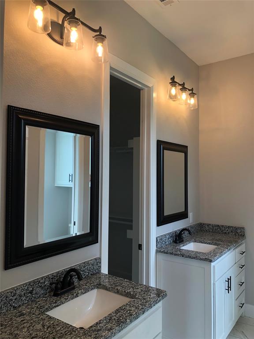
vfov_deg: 63.4
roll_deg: +0.2
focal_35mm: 28
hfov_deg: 49.7
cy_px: 170
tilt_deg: +2.0
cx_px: 127
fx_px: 274
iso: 40
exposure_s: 1/120
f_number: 1.8
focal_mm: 3.99
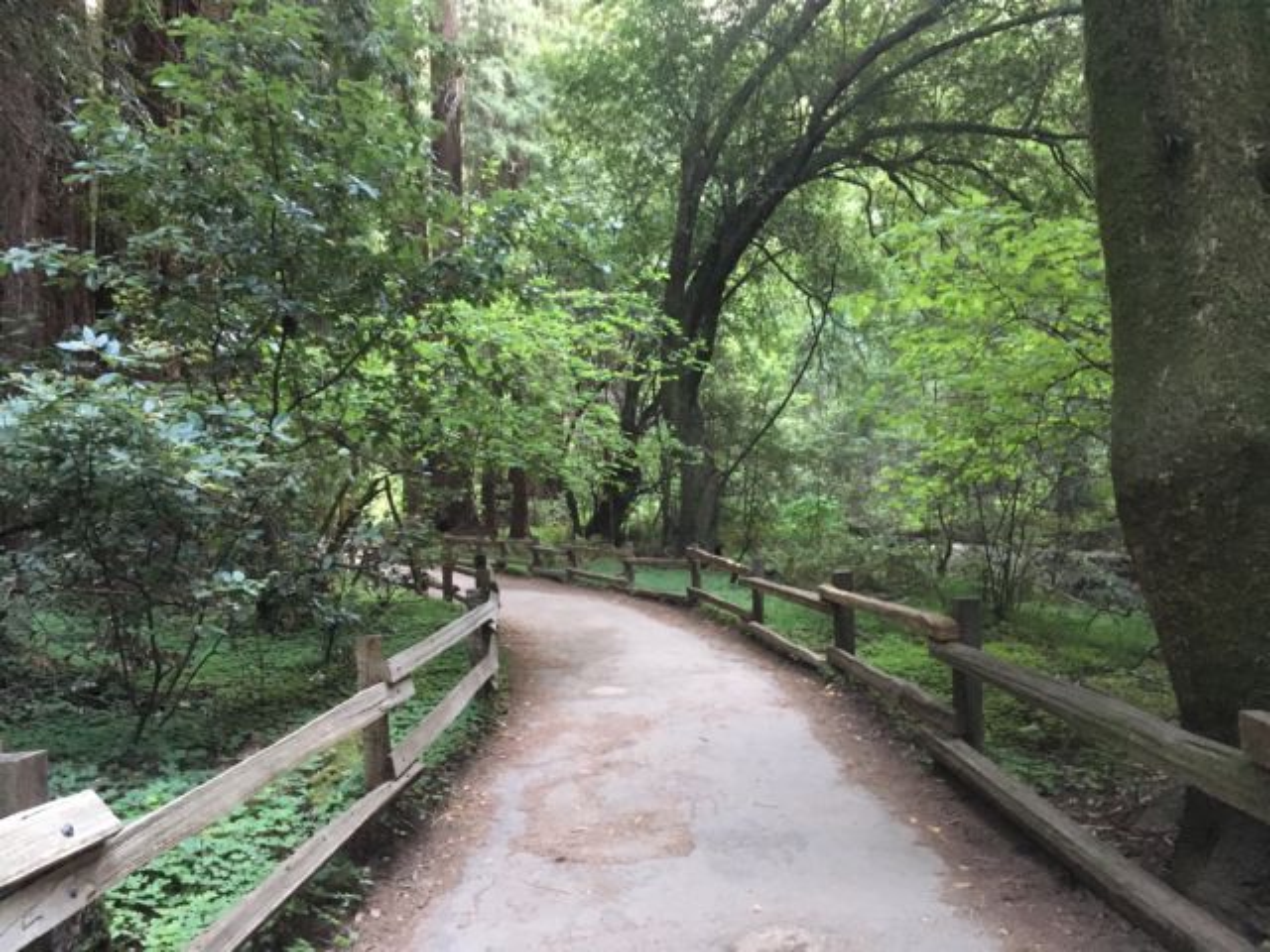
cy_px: 476
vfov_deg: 48.2
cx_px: 635
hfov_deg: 61.7
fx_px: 1064
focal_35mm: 29
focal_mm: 4.15
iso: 250
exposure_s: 1/15
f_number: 2.2
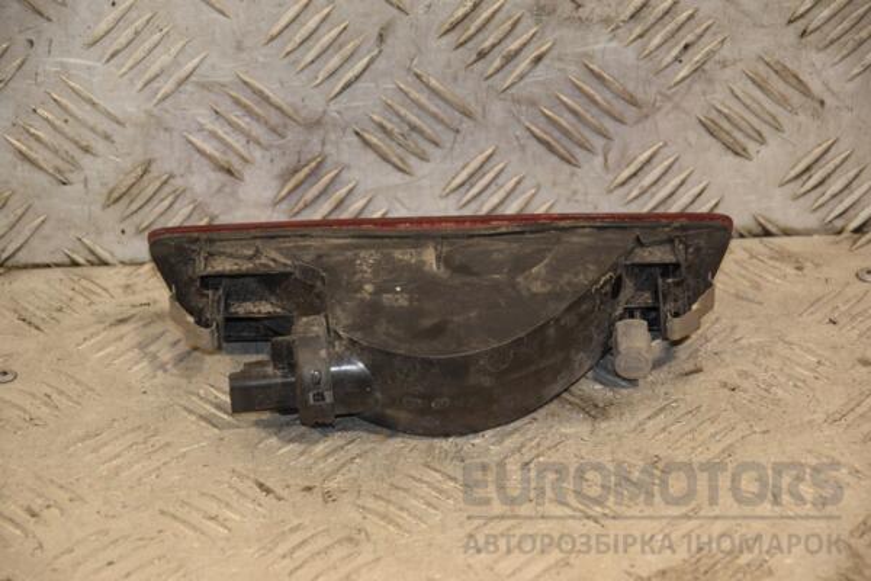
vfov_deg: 9.9
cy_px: 290
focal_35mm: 138
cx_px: 436
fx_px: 3339
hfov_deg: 14.9
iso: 800
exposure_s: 1/125
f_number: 5.6
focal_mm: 92
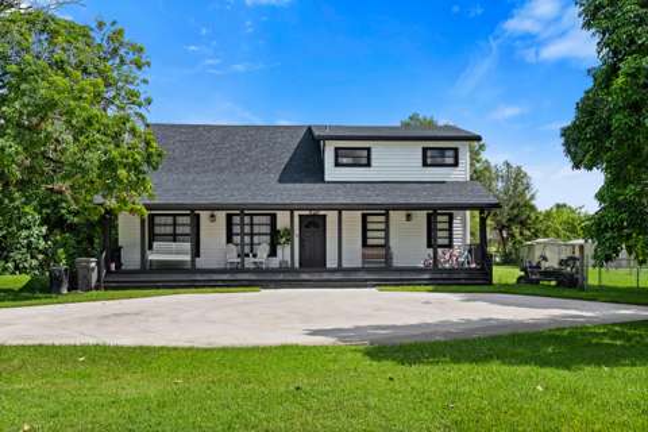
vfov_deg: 37.9
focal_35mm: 35
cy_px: 216
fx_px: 630
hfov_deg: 54.4
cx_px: 324
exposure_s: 1/320
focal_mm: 35
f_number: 7.1
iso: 800
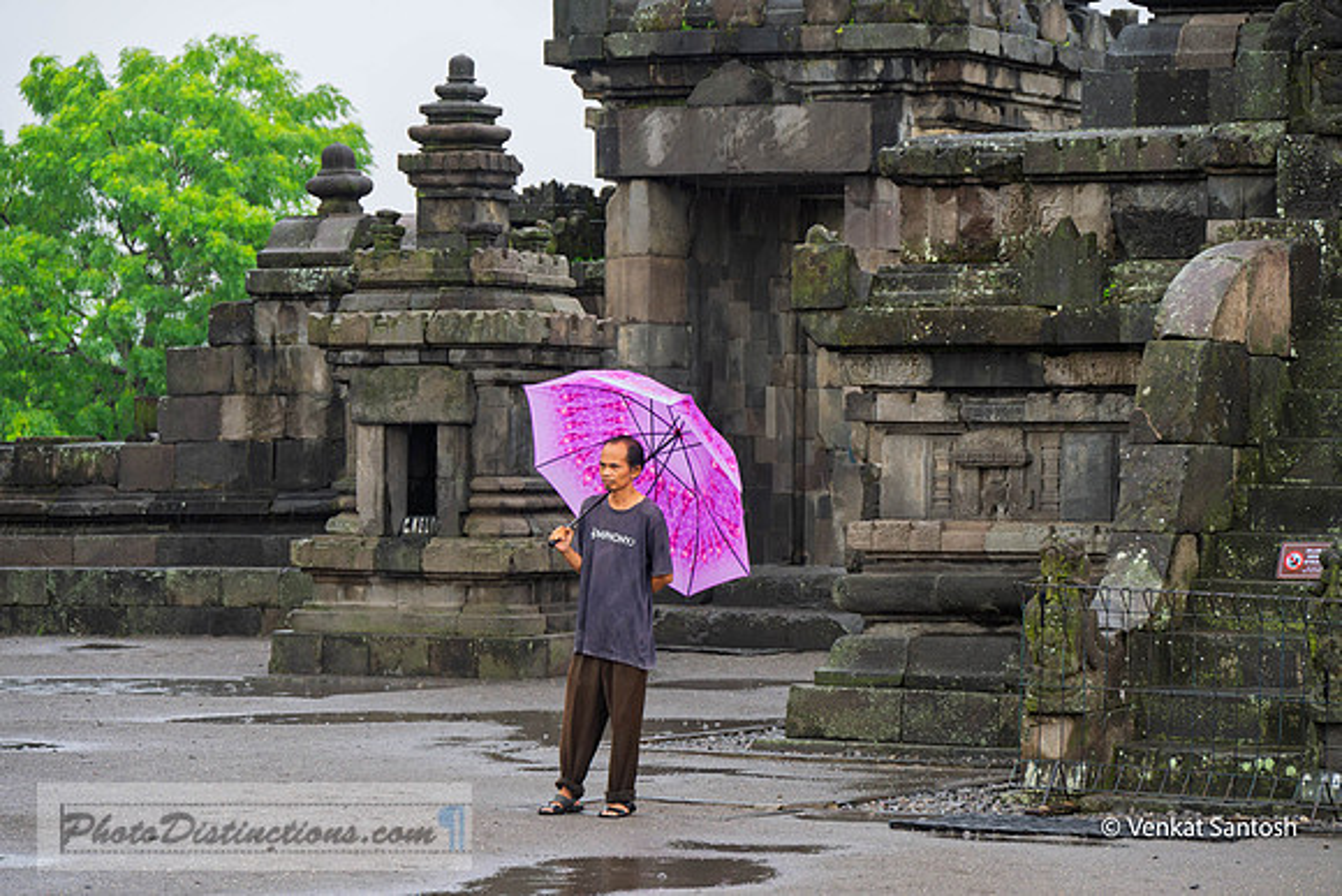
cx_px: 671
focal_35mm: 120
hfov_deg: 17.1
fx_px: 4474
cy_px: 448
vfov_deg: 11.4
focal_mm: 120
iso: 1100
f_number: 6.3
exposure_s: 1/125
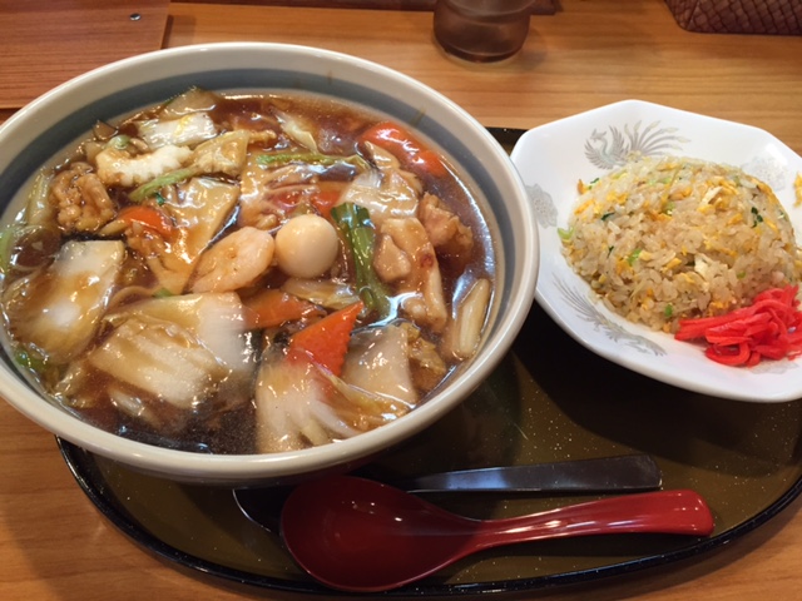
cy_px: 300
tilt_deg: -52.9
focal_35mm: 29
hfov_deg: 61.7
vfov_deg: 48.2
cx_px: 401
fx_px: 672
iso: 125
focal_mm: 4.15
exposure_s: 1/30
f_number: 2.2
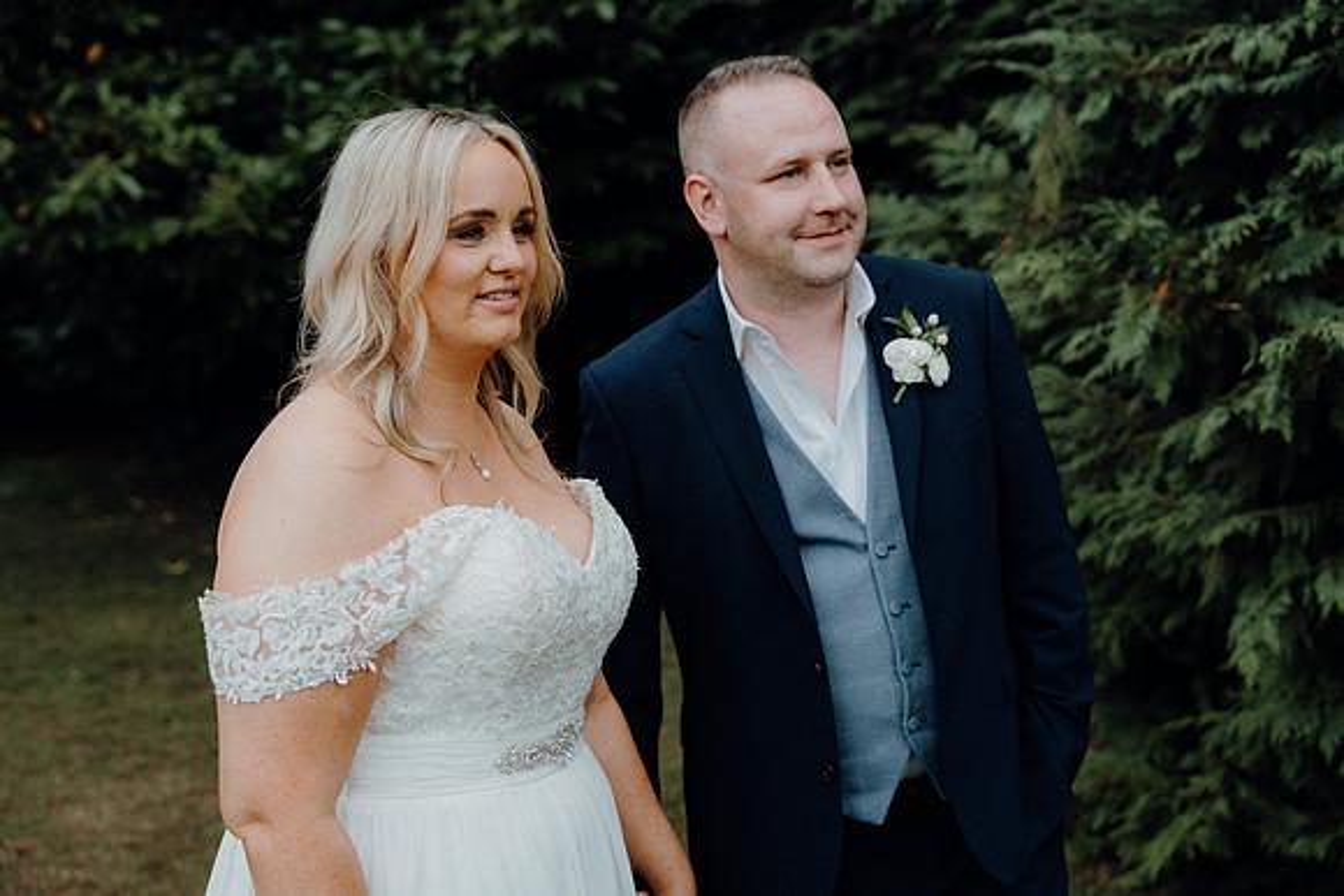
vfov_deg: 27.0
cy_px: 448
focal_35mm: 50
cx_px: 672
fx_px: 1867
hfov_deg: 39.6
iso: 2000
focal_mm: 50
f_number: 3.5
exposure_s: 1/160
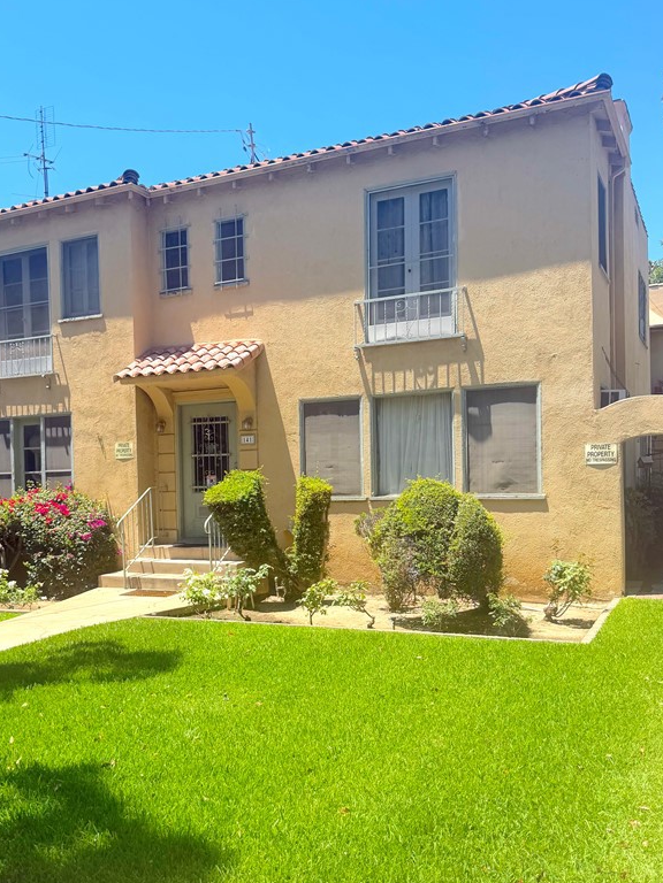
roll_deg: +1.1
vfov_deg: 56.7
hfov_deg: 43.9
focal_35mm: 32
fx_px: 817
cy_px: 489
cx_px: 265
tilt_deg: -2.1
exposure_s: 1/3425
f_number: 1.78
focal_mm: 6.76
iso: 80
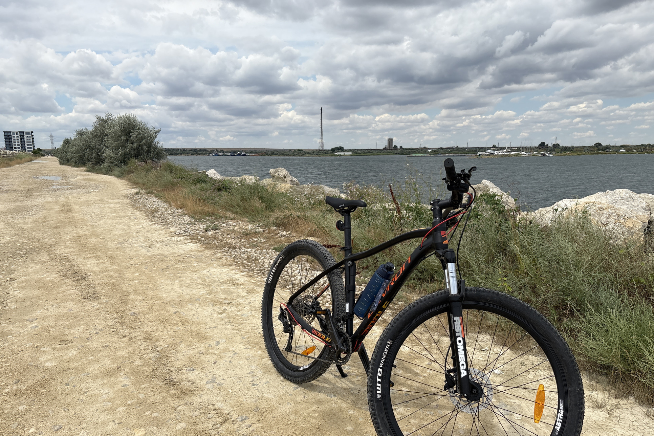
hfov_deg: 65.5
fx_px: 509
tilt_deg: -10.9
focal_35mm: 28
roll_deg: +0.6
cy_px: 253
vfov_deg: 46.2
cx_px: 334
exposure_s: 1/5348
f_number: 1.6
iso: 50
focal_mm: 5.96
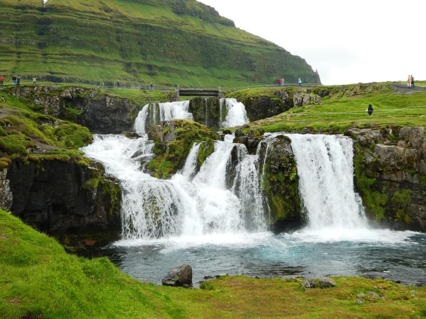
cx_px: 213
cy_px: 160
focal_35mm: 40
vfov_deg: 36.0
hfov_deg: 46.8
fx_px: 492
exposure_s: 1/80
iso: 80
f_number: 3.8
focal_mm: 7.2
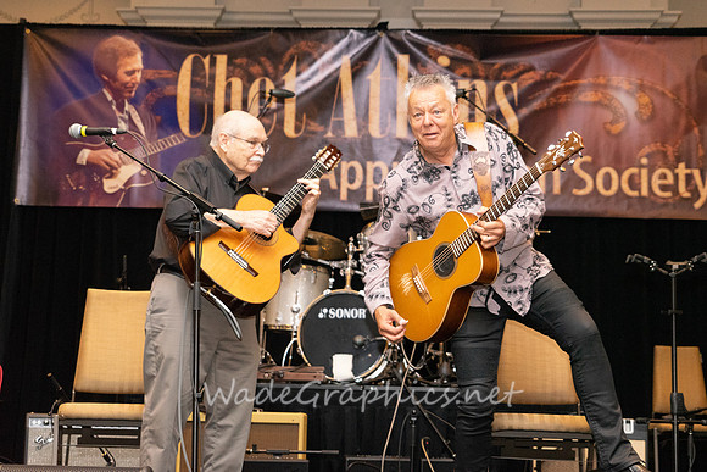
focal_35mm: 75
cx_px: 354
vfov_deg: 18.2
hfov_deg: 27.0
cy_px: 236
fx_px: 1473
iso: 6400
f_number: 6.3
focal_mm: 75
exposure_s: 1/200
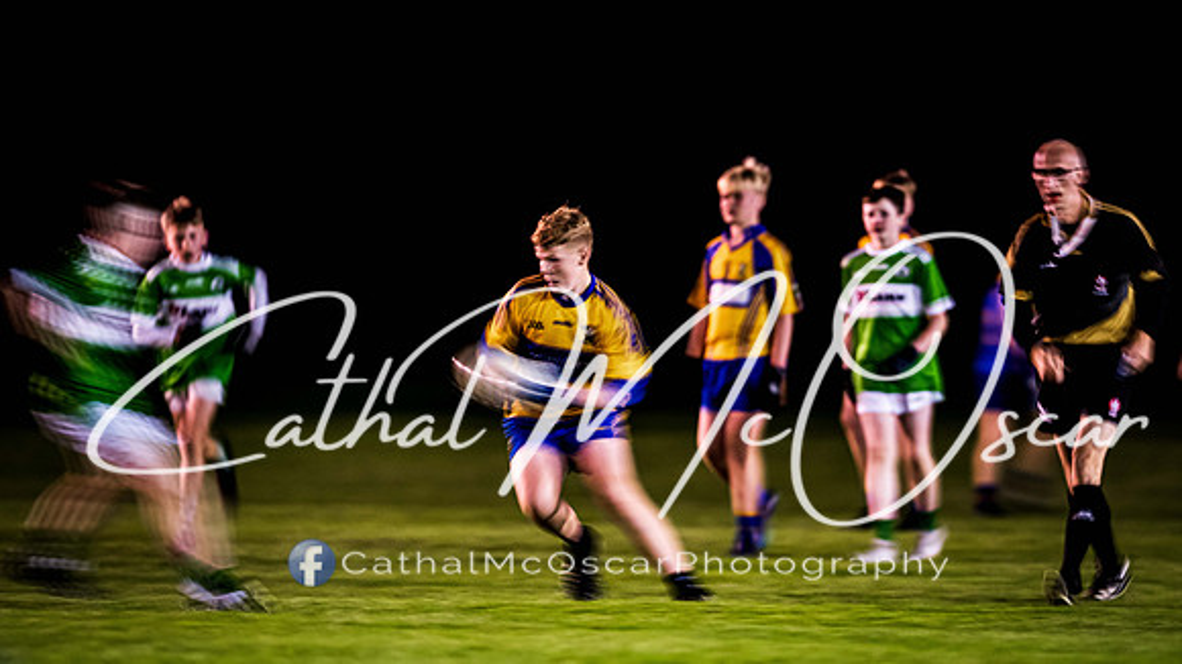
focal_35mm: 432
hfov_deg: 5.0
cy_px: 332
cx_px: 608
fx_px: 13542
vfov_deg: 2.8
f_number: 2.8
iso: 2000
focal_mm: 400
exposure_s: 1/15
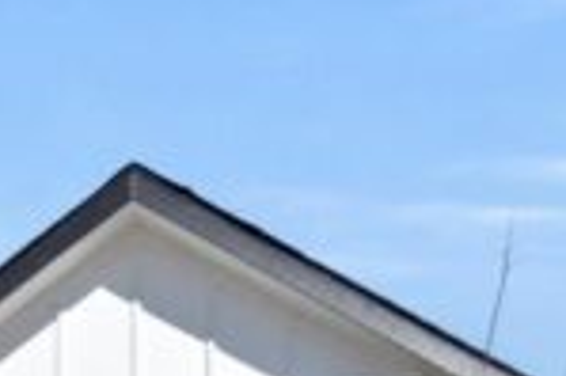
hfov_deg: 13.7
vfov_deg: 9.1
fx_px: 2277
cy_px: 600
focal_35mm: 145
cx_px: -141
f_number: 8
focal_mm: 24
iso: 400
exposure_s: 1/800
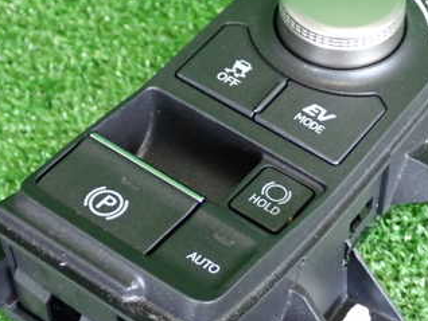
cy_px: 187
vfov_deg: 17.8
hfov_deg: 23.5
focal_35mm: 83
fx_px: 1027
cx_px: 277
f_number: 2.9
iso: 1000
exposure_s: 1/30
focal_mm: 7.84
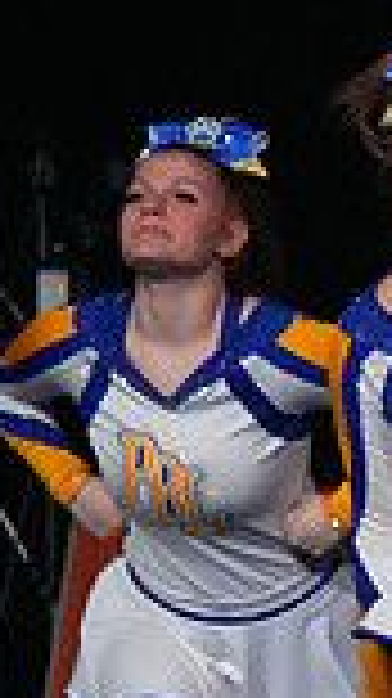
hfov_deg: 1.3
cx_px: 1181
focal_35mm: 920
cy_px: 326
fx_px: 17028
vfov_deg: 2.3
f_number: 5.6
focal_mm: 235
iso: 16000
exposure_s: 1/1250
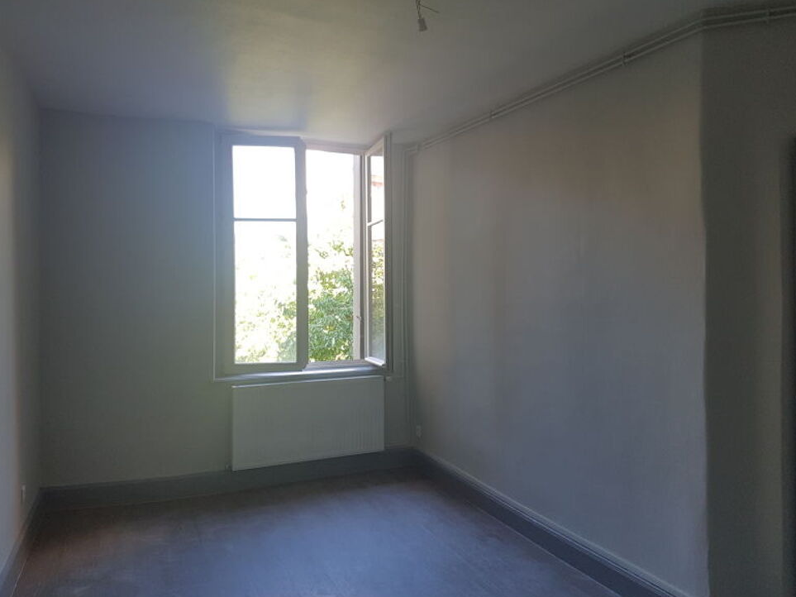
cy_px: 296
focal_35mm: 27
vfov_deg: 51.3
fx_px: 621
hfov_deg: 65.3
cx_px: 407
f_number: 1.7
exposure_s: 1/60
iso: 40
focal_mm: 4.2
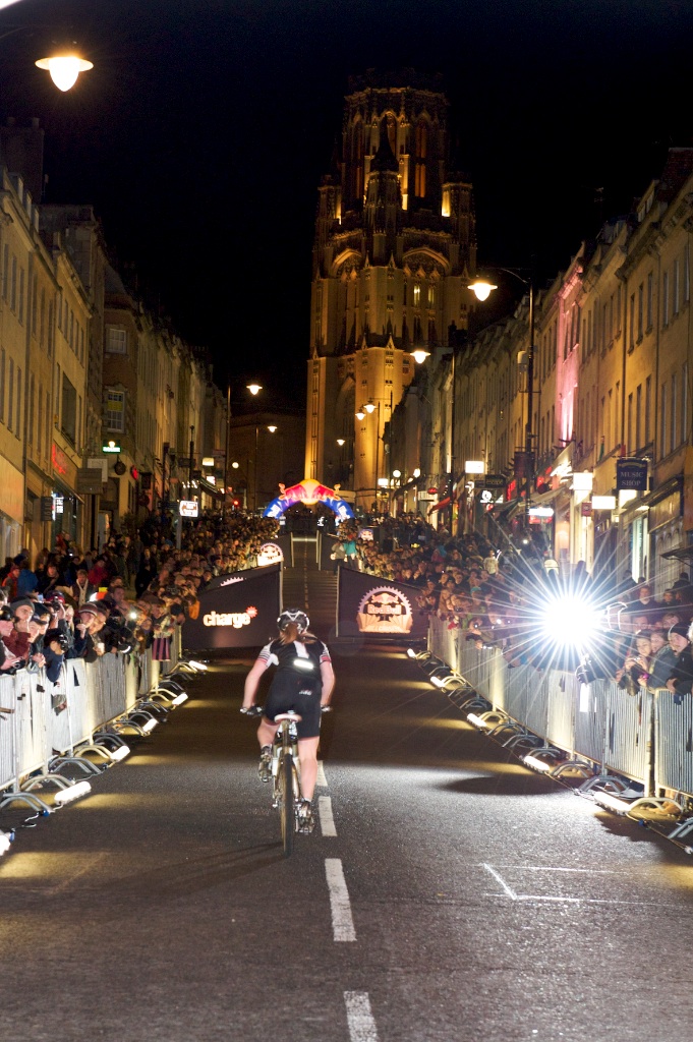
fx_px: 2025
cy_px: 521
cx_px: 346
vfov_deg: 28.9
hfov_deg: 19.4
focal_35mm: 70
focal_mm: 70
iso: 4000
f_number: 6.3
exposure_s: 1/30
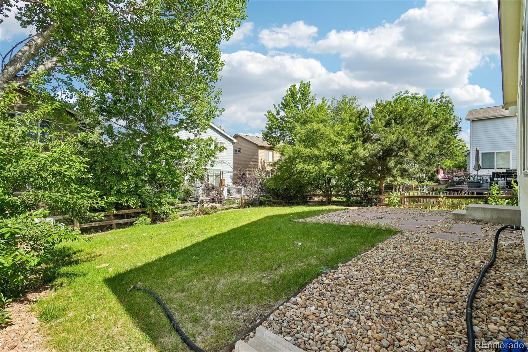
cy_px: 176
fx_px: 220
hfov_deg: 100.4
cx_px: 264
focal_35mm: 15
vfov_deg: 77.3
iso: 400
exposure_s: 1/800
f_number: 8
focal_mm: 10
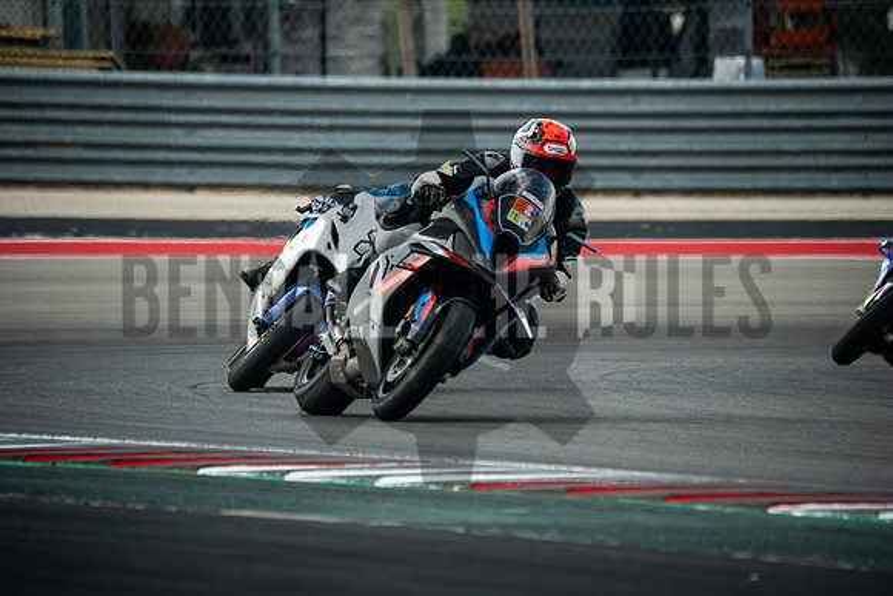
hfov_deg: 3.4
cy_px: 298
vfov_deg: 2.3
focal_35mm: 600
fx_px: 14886
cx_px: 446
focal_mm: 400
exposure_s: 1/1600
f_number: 5.6
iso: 3200
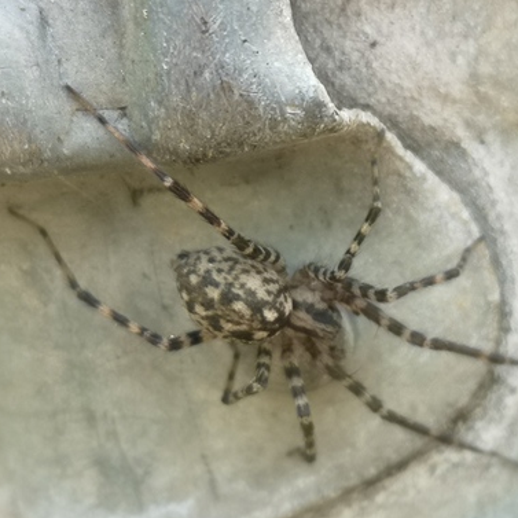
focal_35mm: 122
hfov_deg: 14.3
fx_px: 2065
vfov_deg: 14.3
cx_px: 354
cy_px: 258
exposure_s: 1/101
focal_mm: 5.58
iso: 50
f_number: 1.8
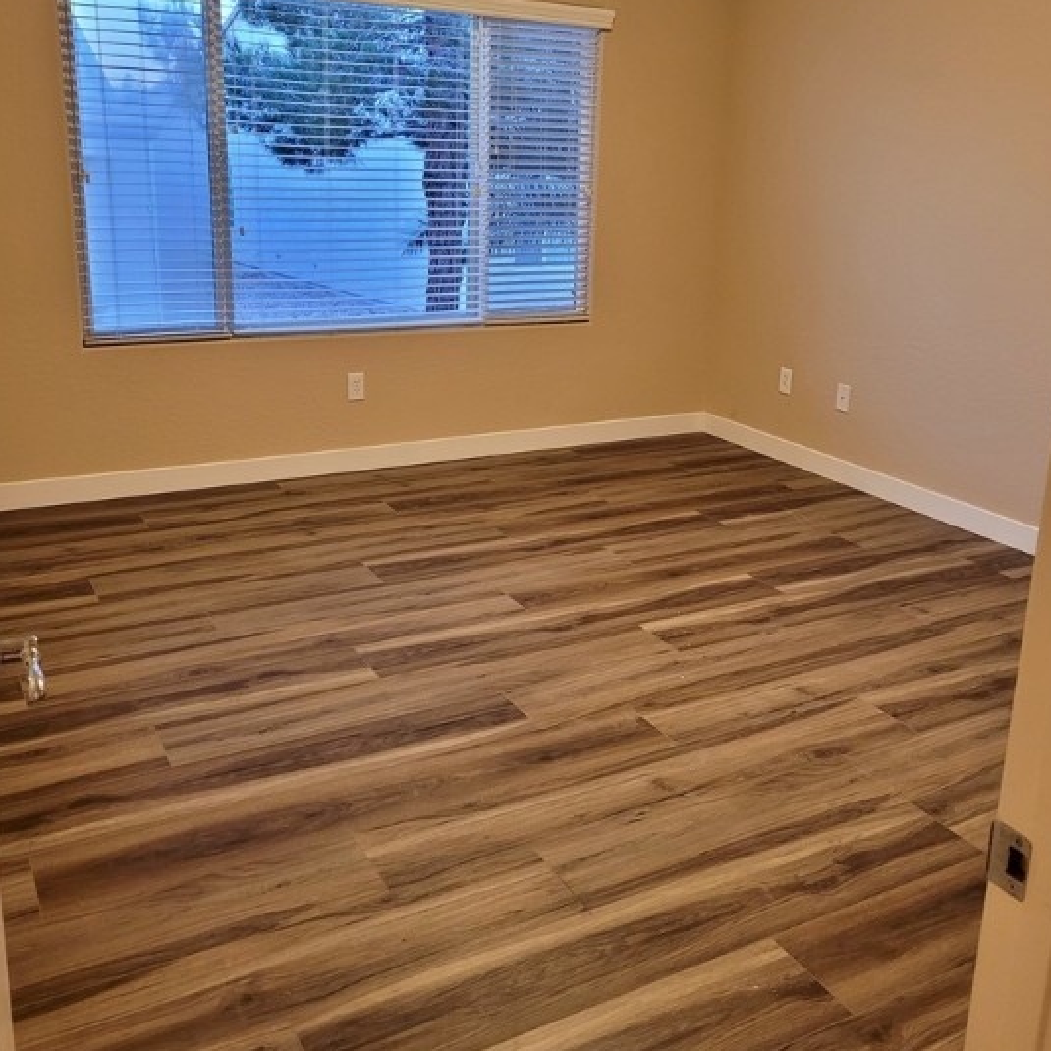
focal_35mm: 33
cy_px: 422
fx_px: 1134
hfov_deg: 49.7
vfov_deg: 49.4
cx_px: 526
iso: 400
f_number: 1.8
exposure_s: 1/40
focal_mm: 5.4
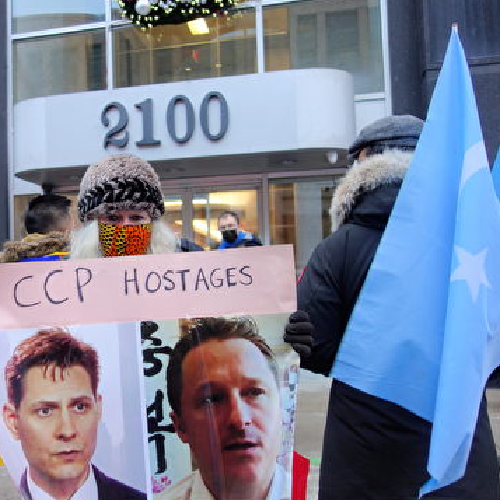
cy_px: 252
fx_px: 654
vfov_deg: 41.9
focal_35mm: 40
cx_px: 113
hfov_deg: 40.4
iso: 160
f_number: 1.8
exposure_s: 1/80
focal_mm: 10.4
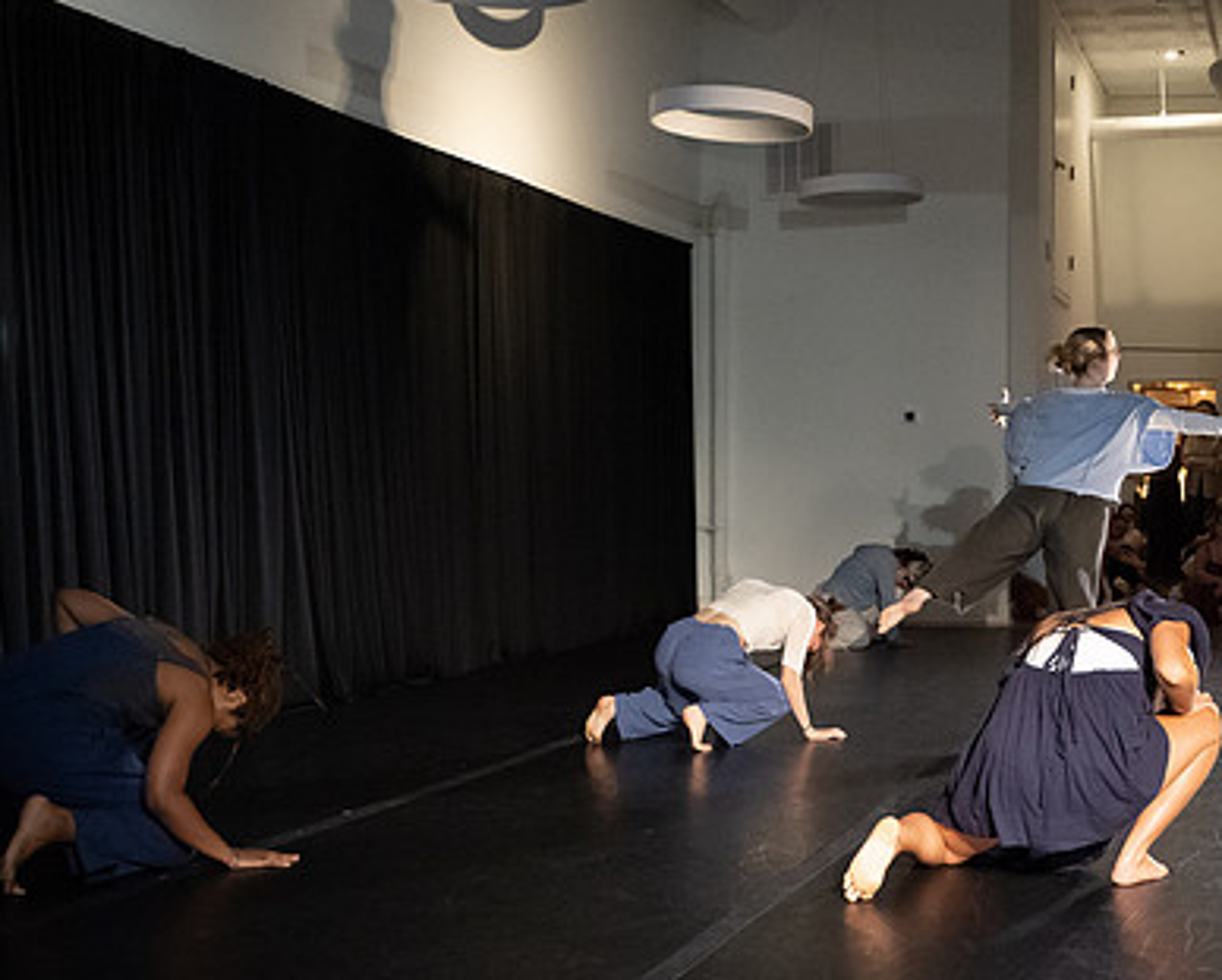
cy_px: 575
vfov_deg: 31.4
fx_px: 1737
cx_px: 995
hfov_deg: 37.2
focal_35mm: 48
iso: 6400
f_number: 3.5
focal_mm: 28
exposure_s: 1/400
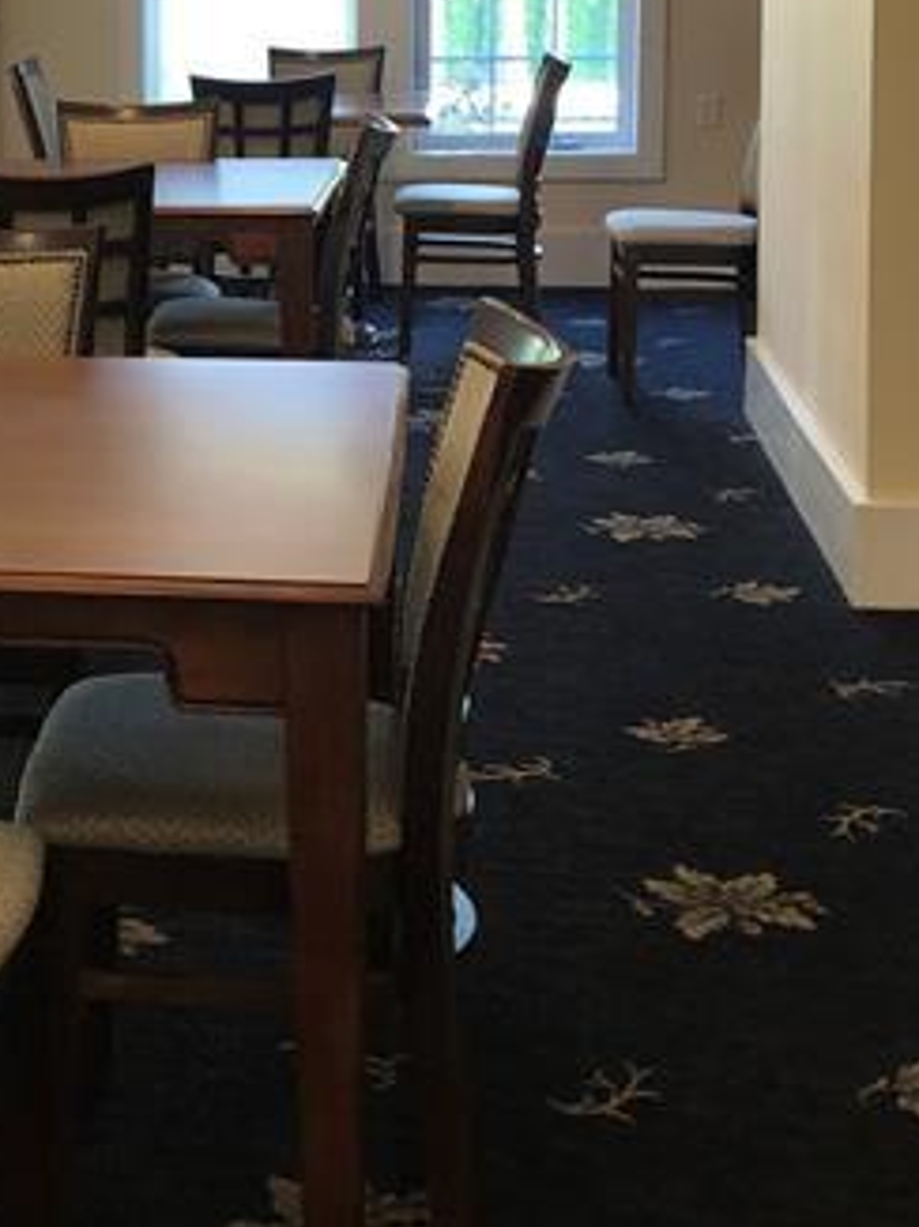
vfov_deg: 28.8
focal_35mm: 66
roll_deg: +0.9
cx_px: -26
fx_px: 2339
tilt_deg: -3.9
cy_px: 241
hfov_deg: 21.4
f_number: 1.8
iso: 40
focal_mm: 3.99
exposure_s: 1/20
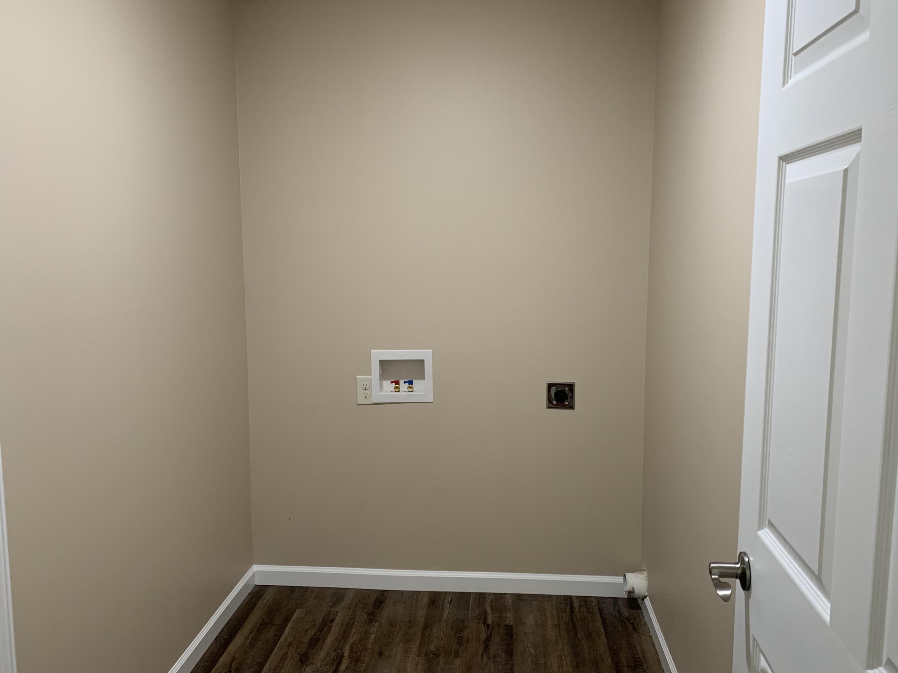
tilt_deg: -7.6
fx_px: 726
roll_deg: +0.0
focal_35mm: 28
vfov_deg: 49.7
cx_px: 469
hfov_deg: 63.4
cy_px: 336
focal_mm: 4.25
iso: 160
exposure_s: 1/60
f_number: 1.8
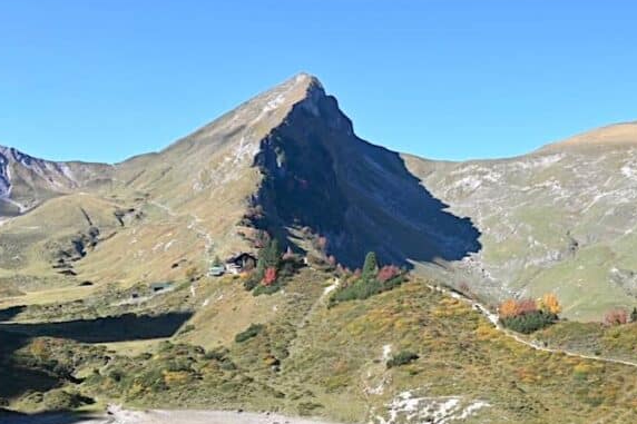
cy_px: 328
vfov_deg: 30.5
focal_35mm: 43
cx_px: 134
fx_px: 761
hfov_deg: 43.5
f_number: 6.3
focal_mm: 24
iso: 100
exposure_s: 1/320
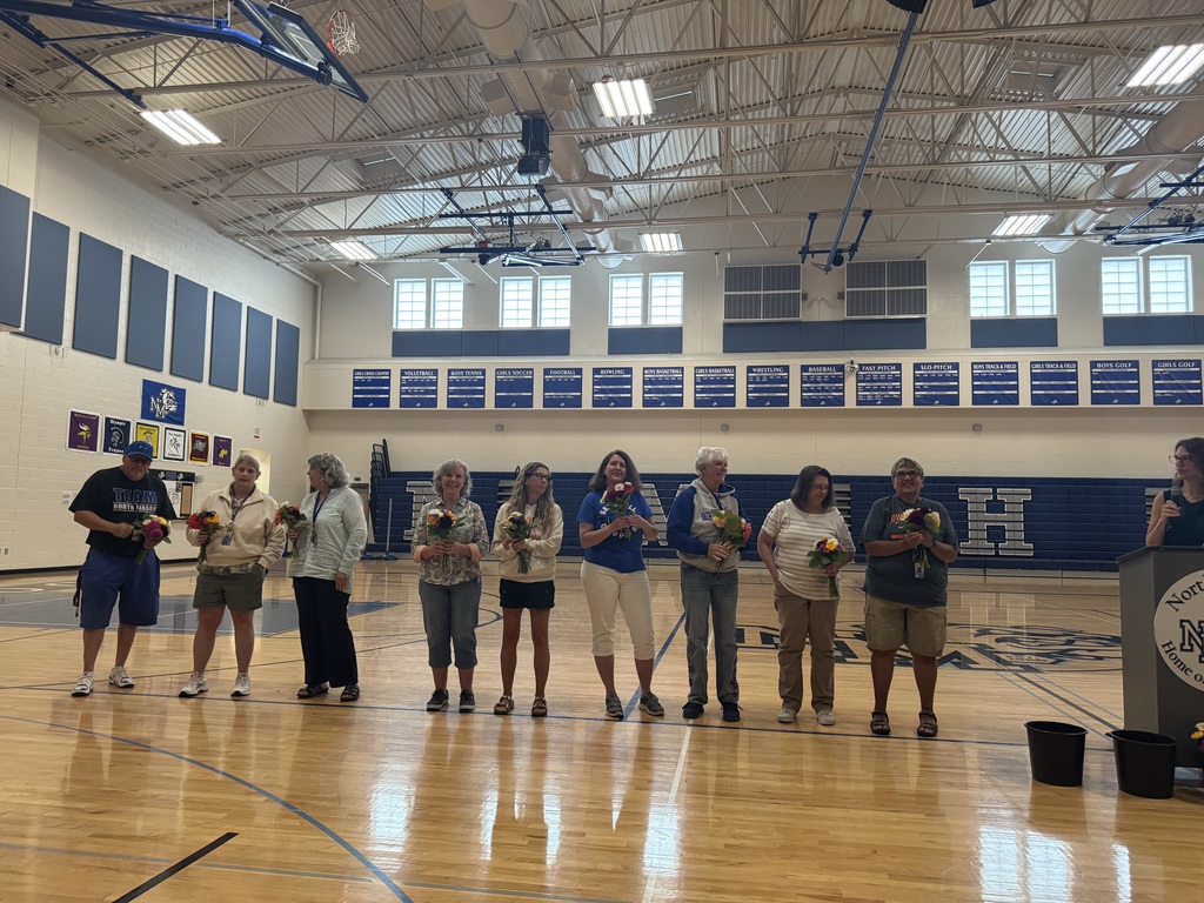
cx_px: 602
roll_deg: -1.0
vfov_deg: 56.8
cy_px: 452
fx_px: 835
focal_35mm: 24
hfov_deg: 71.6
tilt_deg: +4.8
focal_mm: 6.76
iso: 400
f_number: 1.78
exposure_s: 1/59
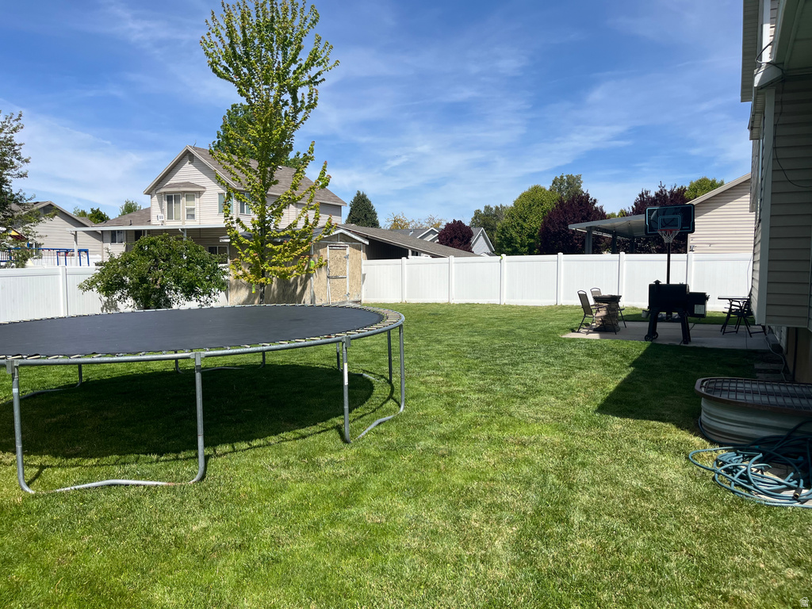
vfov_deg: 53.1
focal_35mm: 26
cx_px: 406
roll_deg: -0.3
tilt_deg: -4.3
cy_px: 304
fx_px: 610
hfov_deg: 67.3
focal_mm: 5.1
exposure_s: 1/4149
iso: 50
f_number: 1.6
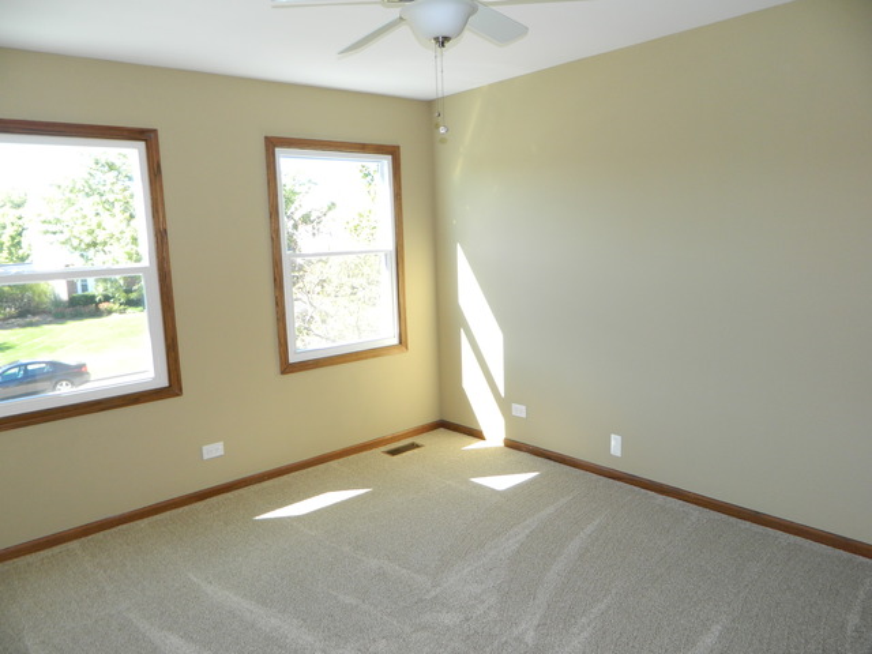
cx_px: 436
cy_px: 327
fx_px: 630
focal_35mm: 25
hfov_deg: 69.4
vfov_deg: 54.9
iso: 110
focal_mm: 4.5
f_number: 3.1
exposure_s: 1/50
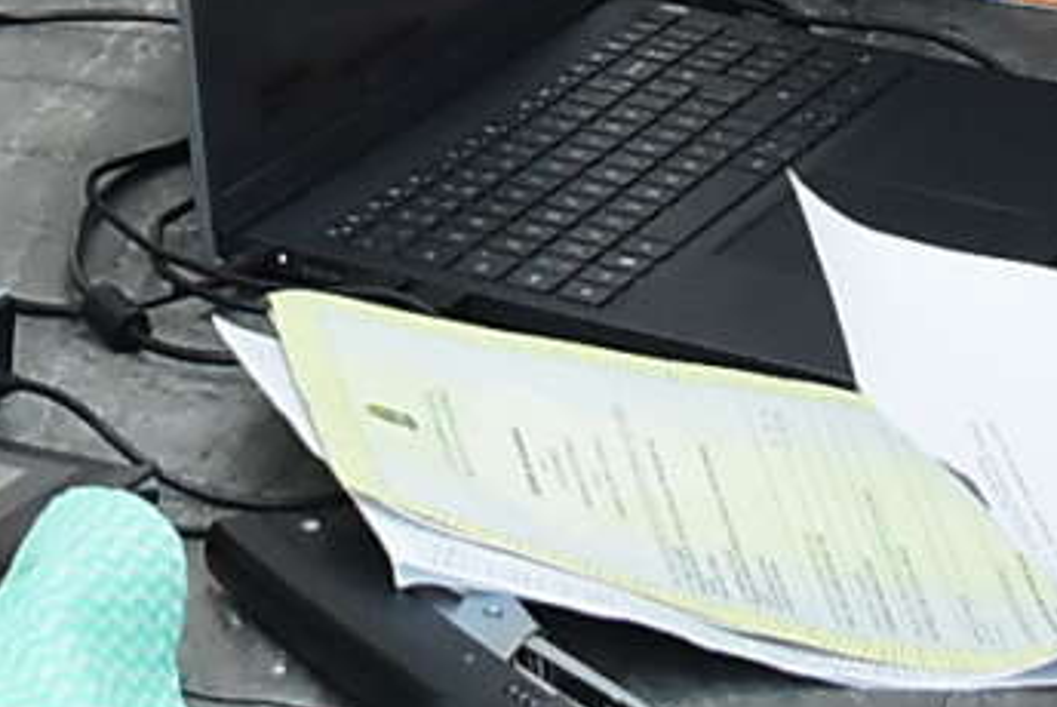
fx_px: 6553
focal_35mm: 223
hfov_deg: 9.1
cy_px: -460
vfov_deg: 6.1
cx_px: -58
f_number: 4.5
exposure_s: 1/160
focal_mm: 20
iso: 1600
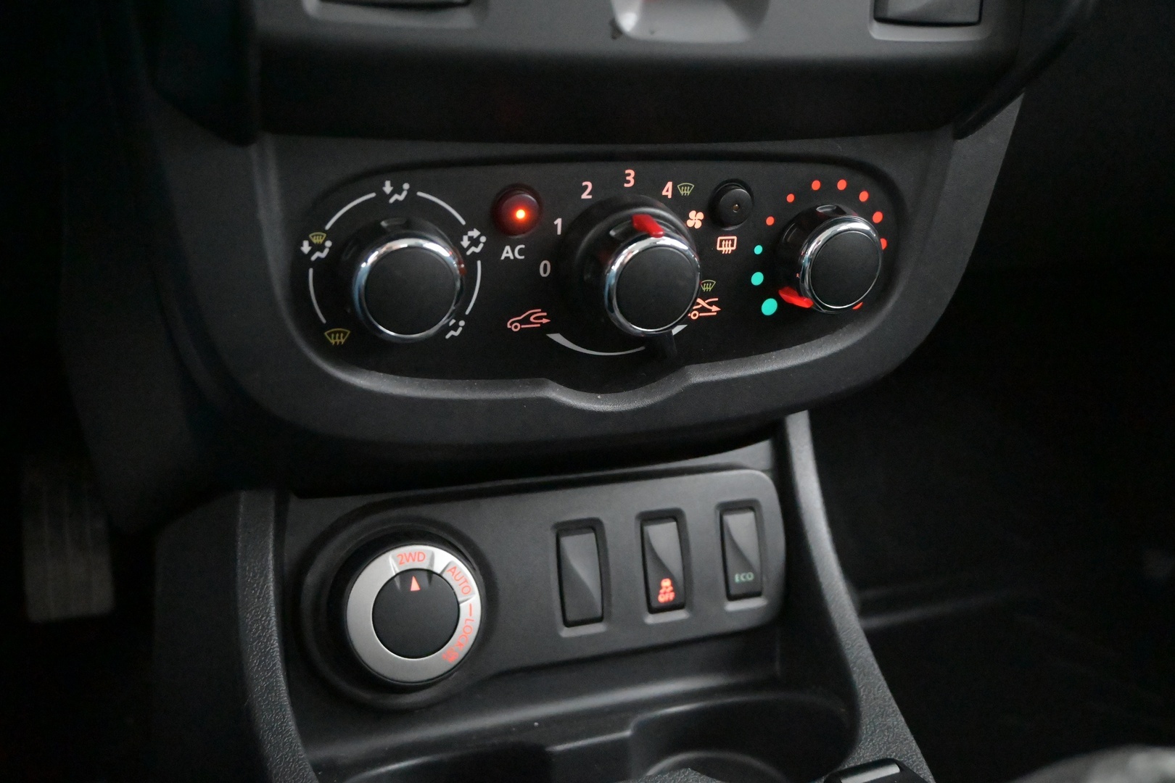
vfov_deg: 39.1
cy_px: 392
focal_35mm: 34
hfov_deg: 56.1
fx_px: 1101
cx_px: 588
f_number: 4
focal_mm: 22.5
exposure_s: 1/40
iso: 16000
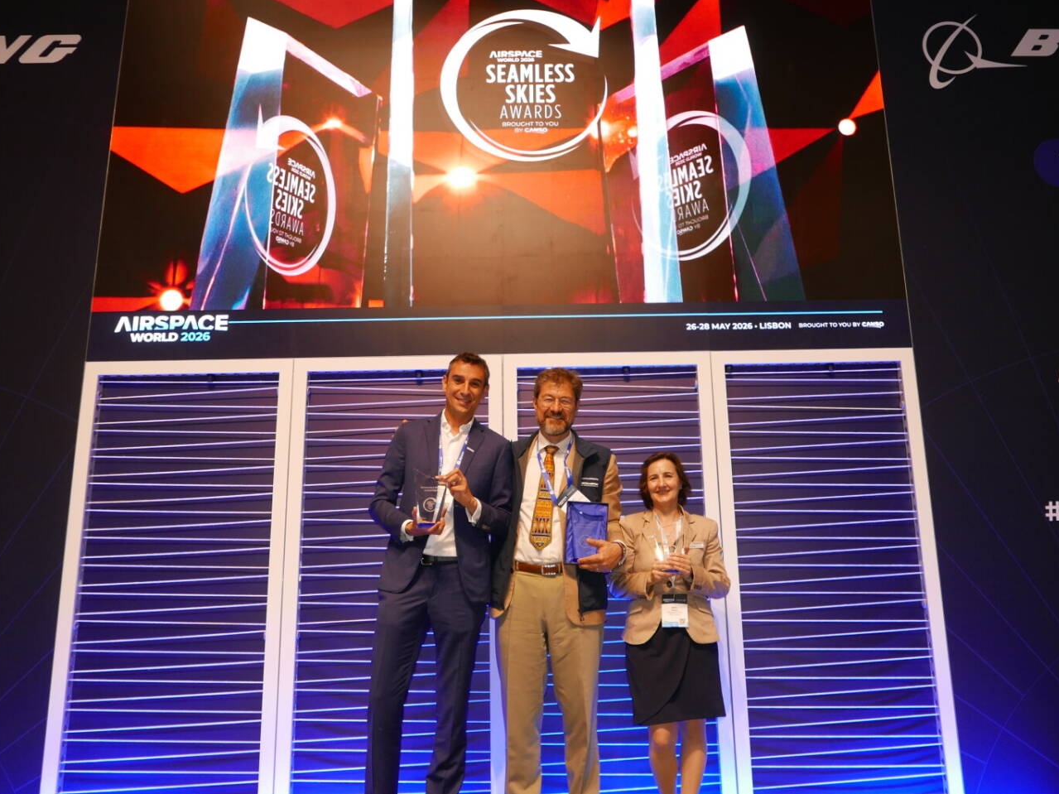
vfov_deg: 53.1
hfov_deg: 67.2
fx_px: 795
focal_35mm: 26
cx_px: 570
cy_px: 397
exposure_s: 1/160
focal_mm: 10.9
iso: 400
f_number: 2.2
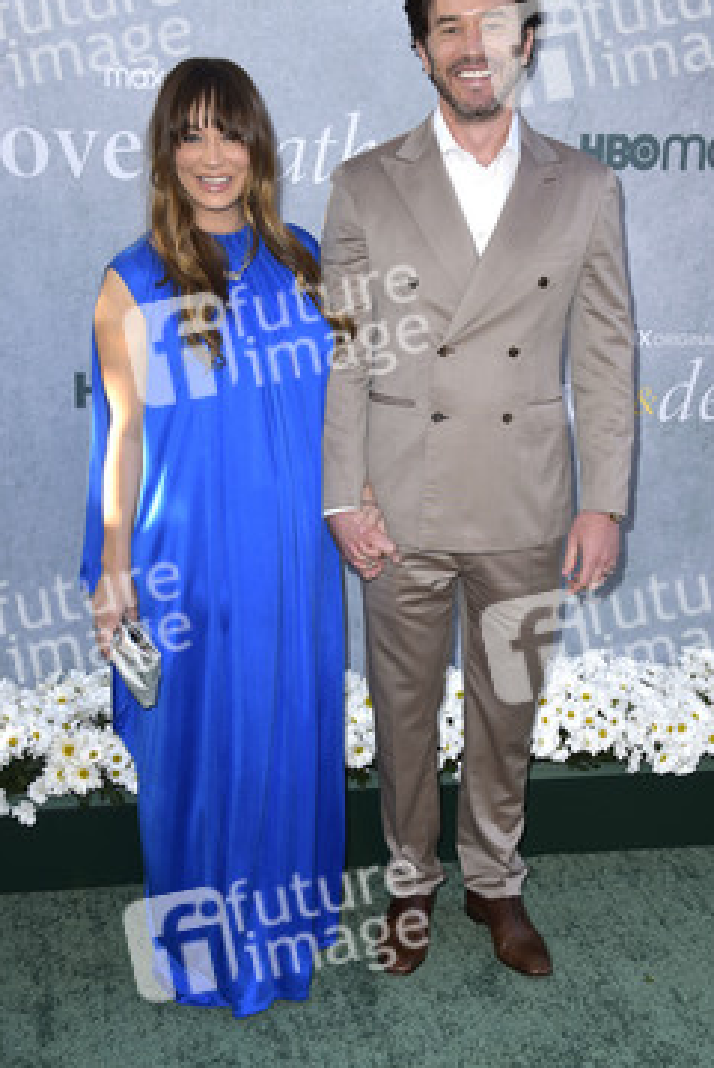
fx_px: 1455
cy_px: 485
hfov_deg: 27.6
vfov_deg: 40.3
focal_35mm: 49
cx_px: 364
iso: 250
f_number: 6.3
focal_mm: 44
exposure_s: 1/250
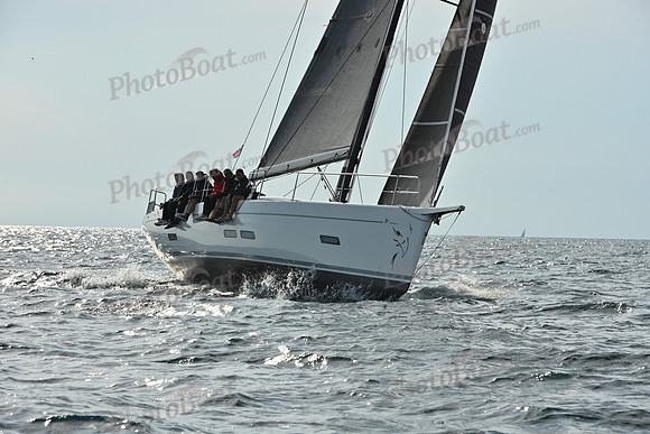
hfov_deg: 10.8
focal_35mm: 190
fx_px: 3431
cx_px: 325
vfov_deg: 7.2
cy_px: 217
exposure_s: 1/1000
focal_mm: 190
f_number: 13
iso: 320
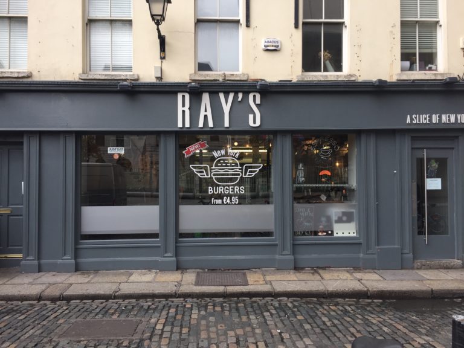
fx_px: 389
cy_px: 174
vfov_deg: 48.2
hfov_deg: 61.7
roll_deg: -0.3
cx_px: 232
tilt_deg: +0.7
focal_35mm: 29
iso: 32
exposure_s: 1/229
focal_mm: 4.15
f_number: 2.2
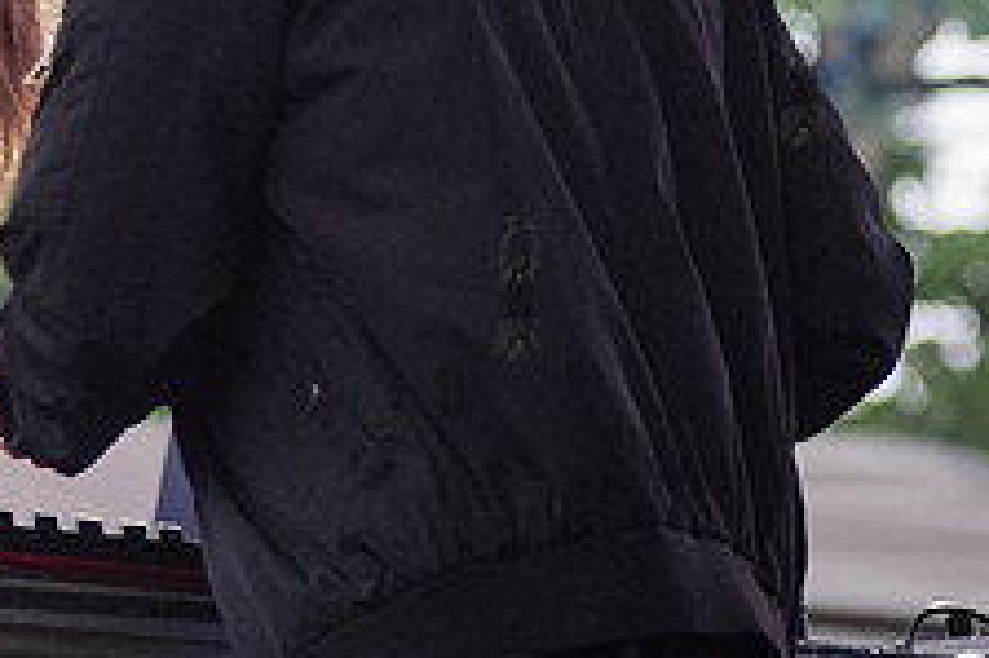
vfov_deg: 4.0
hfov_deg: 6.0
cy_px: 151
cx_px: -230
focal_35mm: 342
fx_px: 9388
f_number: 3.2
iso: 4000
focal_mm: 92
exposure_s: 1/160
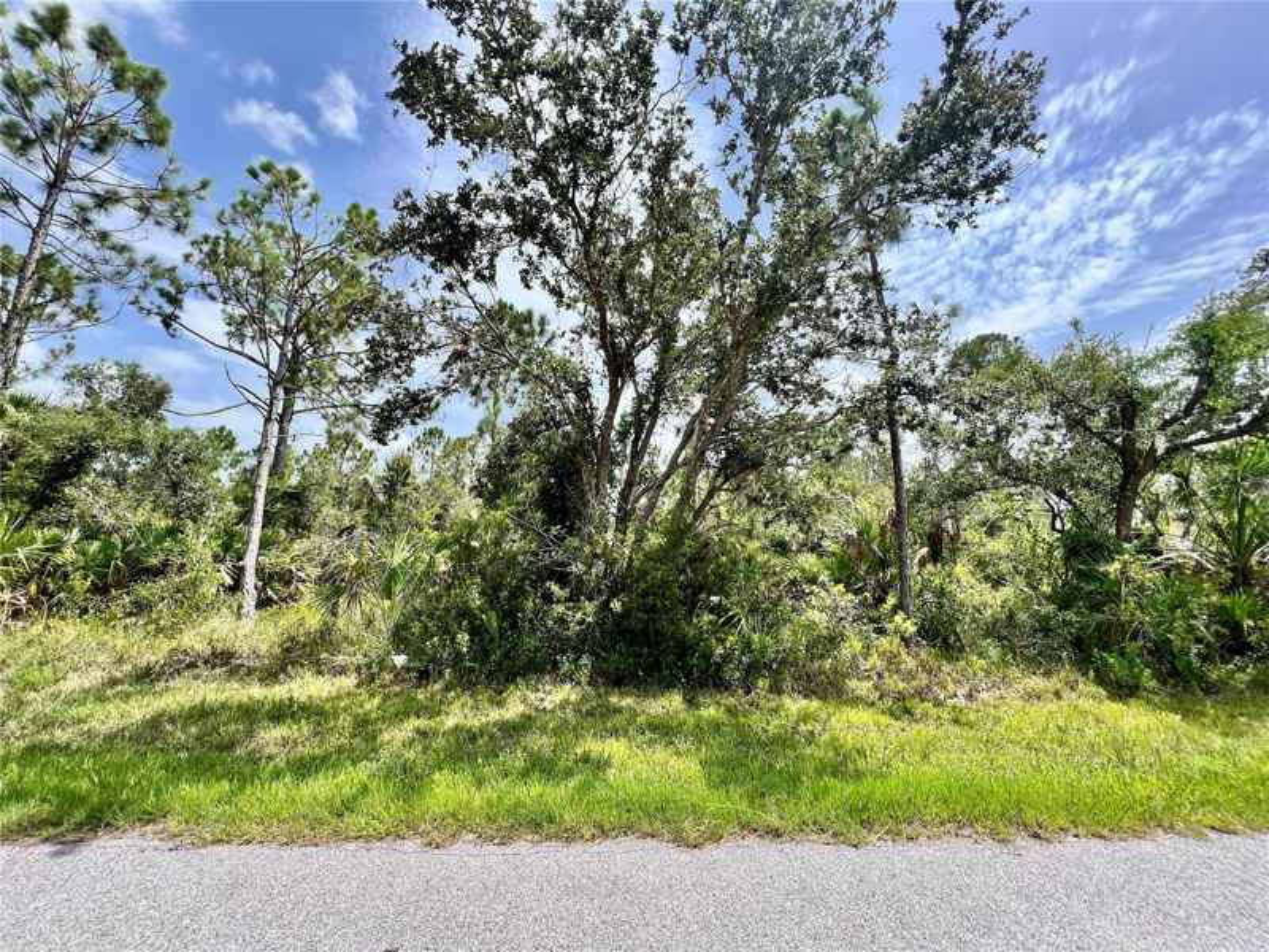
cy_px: 476
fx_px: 477
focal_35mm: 13
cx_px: 634
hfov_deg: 106.2
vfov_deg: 89.9
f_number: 1.8
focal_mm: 1.57
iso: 32
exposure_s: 1/1043
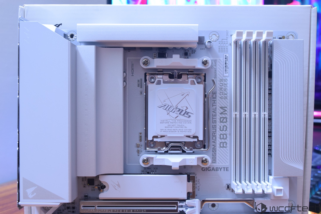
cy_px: 107
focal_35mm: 46
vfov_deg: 28.9
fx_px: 415
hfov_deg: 42.3
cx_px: 160
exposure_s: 1/8
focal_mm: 31
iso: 1600
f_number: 8
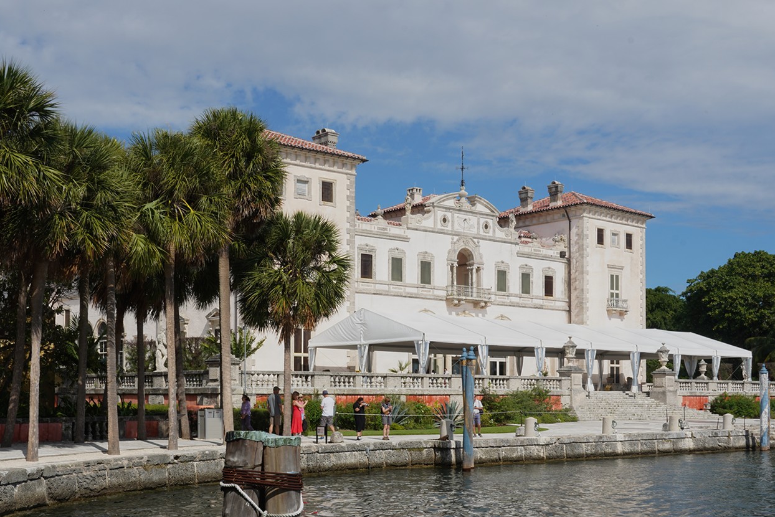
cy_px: 376
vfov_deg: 29.5
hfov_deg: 43.4
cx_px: 308
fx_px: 969
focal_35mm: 45
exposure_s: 1/100
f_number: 18
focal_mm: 28
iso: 100
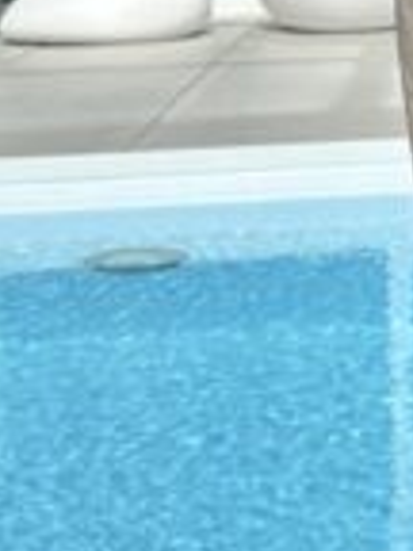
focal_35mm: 133
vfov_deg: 14.2
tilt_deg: +0.9
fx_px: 2116
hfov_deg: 10.4
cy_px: -184
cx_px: 772
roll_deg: +1.4
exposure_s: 1/15625
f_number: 1.78
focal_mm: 6.86
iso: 80
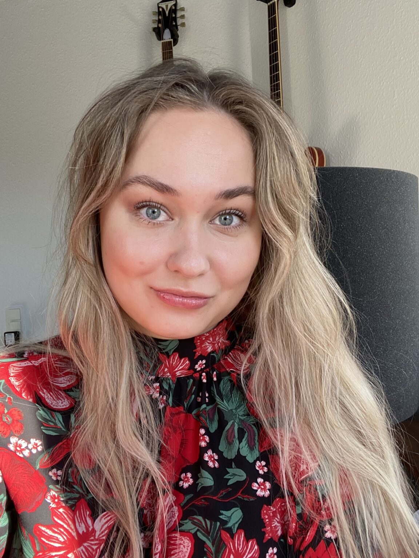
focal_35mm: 30
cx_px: 210
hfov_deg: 46.8
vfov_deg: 60.0
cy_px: 279
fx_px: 484
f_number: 2.2
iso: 40
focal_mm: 2.71
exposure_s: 1/122
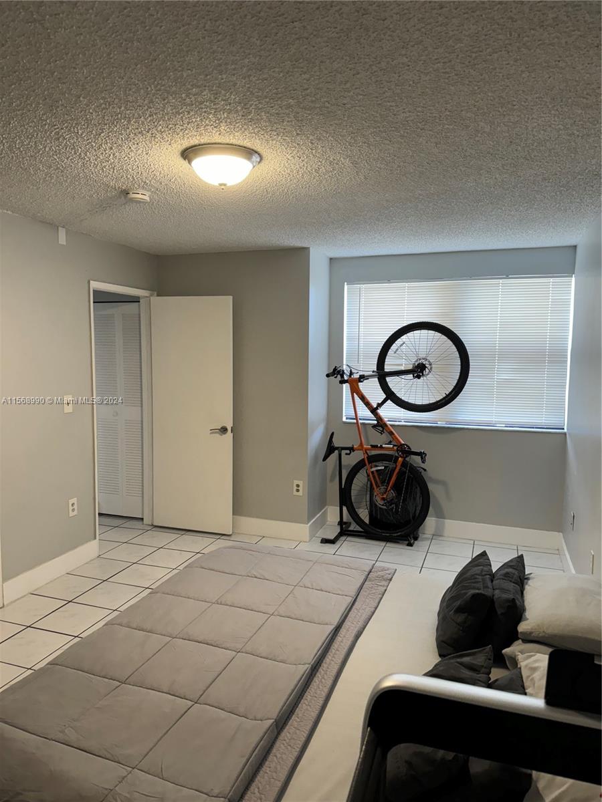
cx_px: 301
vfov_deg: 71.6
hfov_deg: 56.8
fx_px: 557
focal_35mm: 24
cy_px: 401
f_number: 1.78
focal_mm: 6.76
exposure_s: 1/120
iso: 200
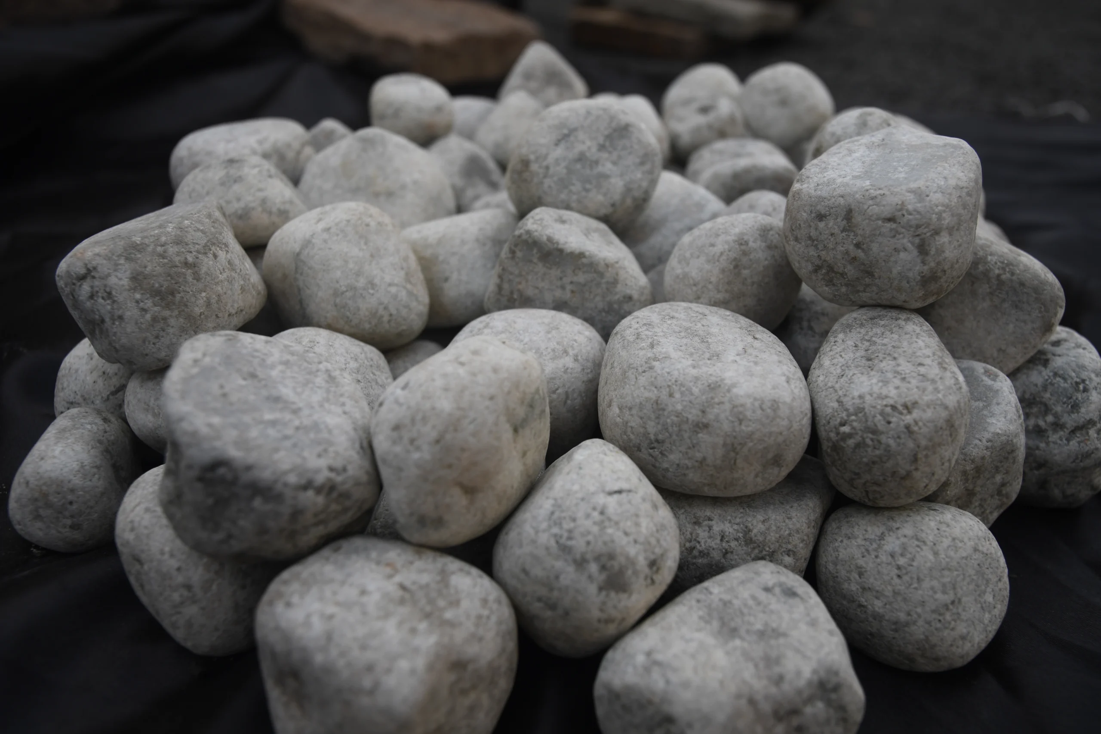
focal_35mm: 30
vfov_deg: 43.6
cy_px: 367
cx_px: 550
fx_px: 917
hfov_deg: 61.9
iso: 100
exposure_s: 1/1000
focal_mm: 20
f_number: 4
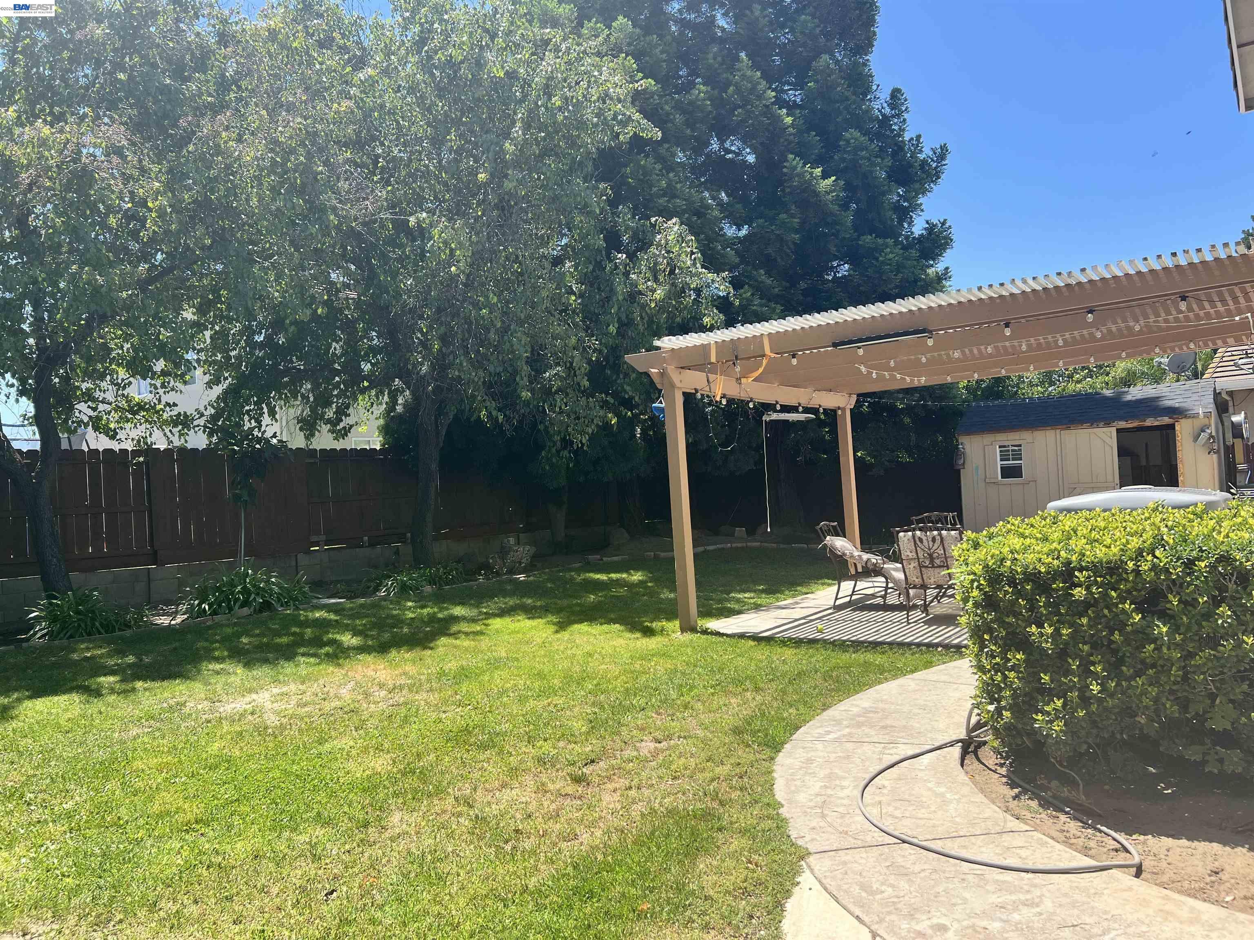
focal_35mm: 26
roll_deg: +3.4
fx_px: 942
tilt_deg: +0.8
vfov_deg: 53.1
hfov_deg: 67.3
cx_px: 627
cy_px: 470
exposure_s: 1/1934
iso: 50
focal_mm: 5.7
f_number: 1.5
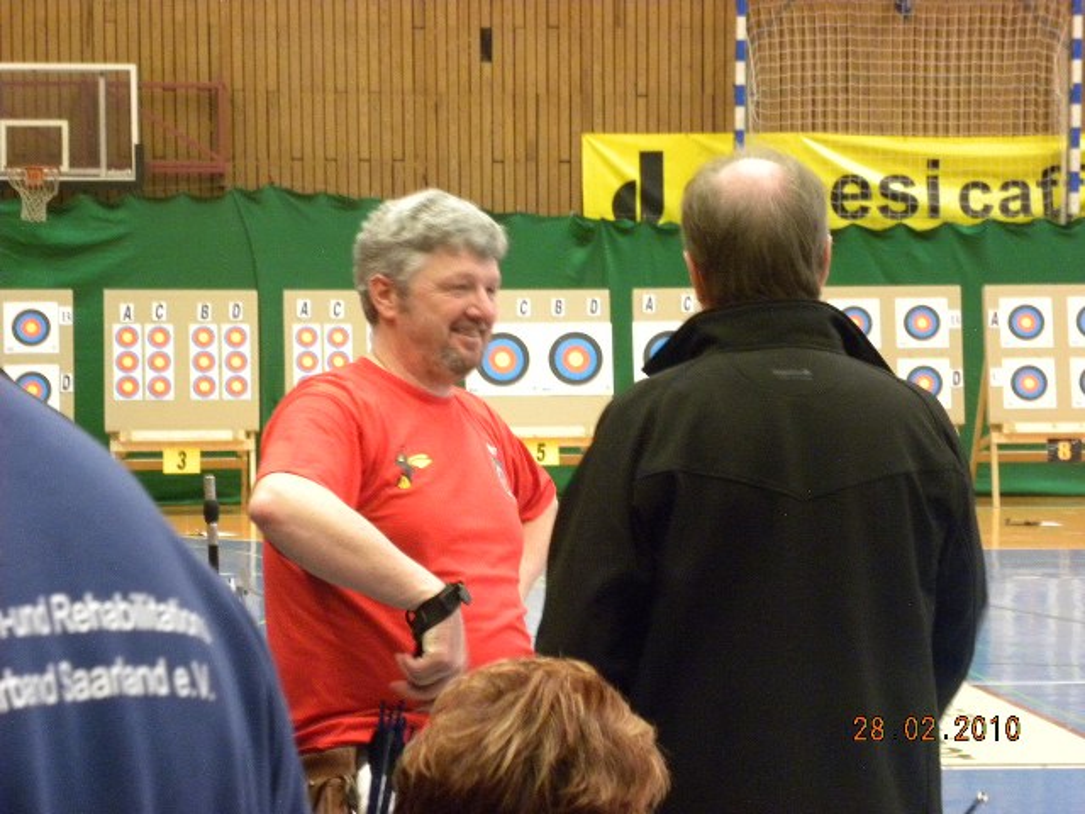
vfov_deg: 12.7
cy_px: 407
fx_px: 3667
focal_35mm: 117
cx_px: 542
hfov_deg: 16.8
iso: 400
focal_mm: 20.8
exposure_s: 1/12.6
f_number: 4
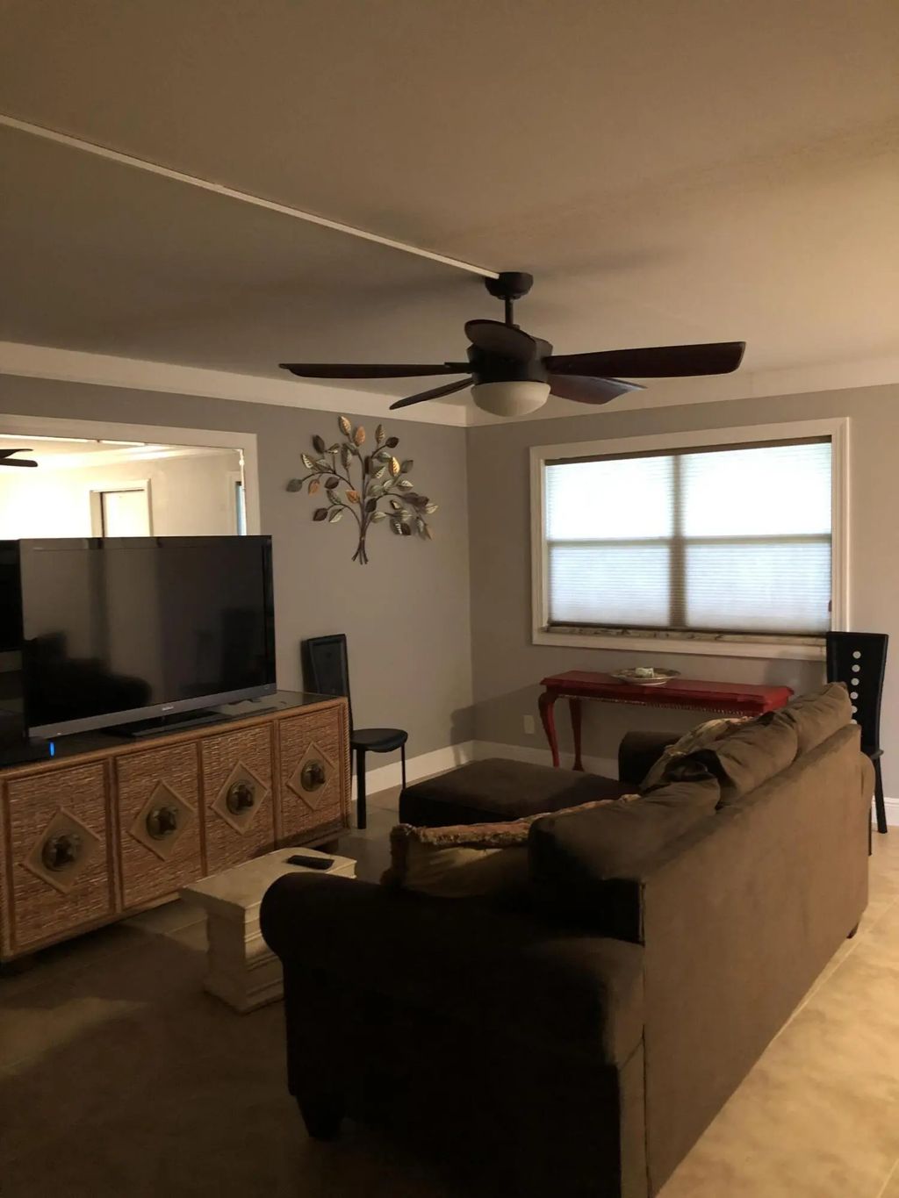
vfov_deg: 63.4
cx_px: 450
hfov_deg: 49.8
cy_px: 599
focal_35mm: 28
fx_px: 969
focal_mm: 3.99
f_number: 1.8
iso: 100
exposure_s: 1/4
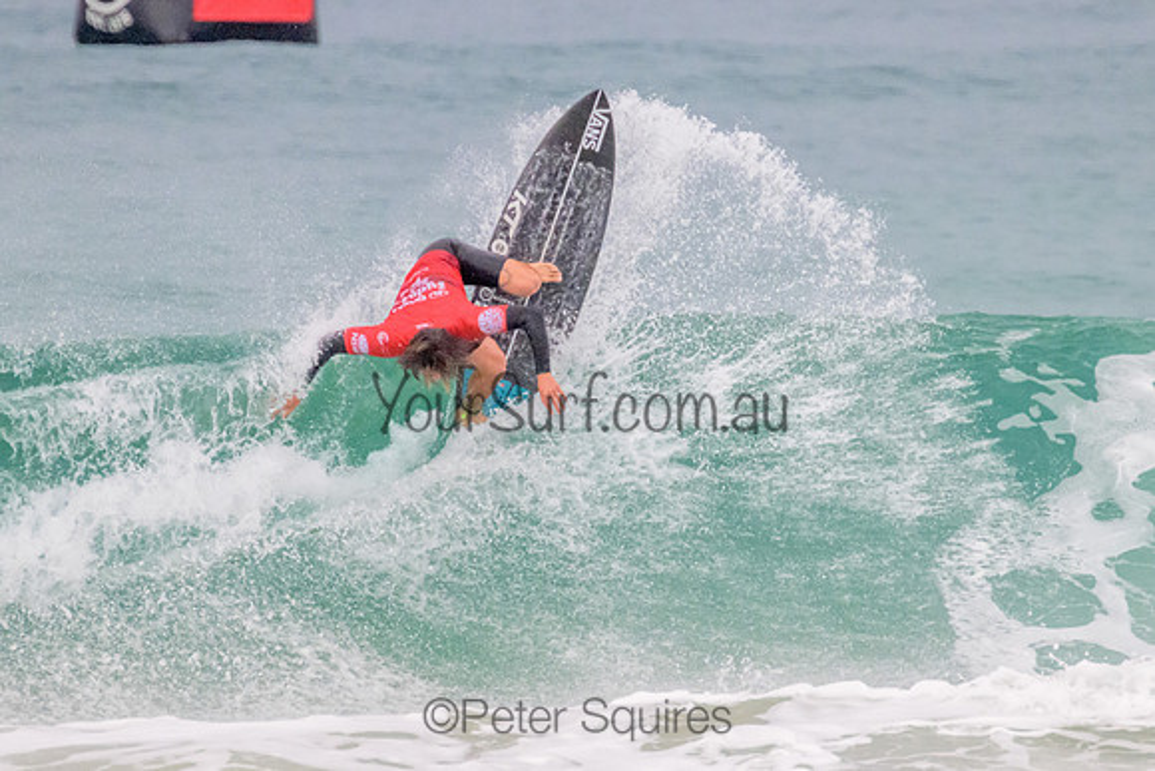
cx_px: 651
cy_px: 358
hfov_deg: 2.0
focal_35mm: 1045
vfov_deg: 1.3
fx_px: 33530
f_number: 11
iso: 5600
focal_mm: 800
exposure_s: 1/2000
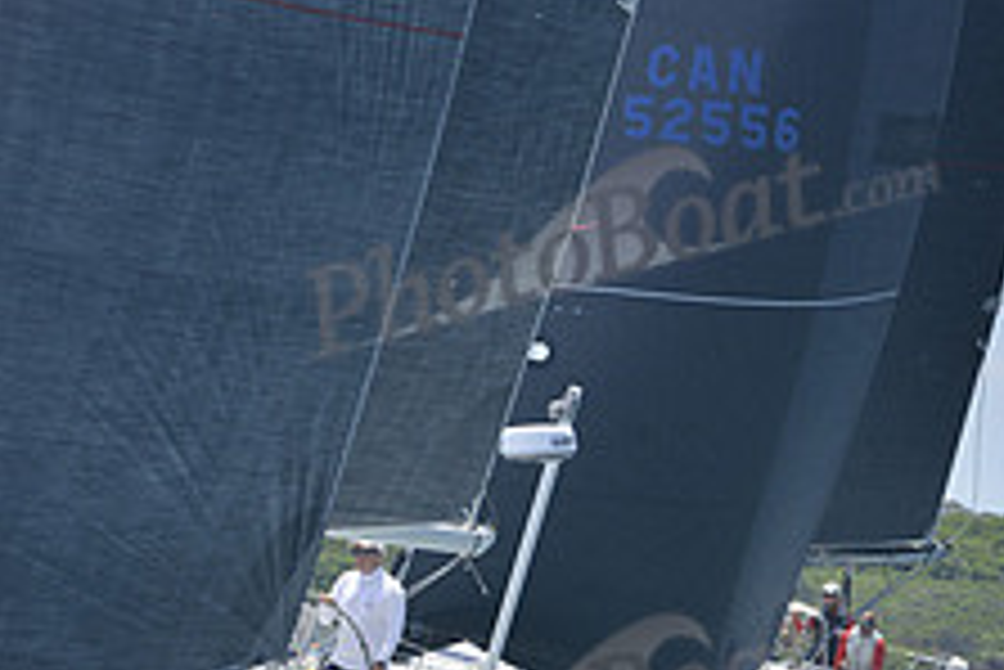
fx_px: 15962
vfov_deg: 2.4
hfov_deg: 3.6
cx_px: 77
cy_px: 537
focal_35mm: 572
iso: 280
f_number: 7.1
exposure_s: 1/1000
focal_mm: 220
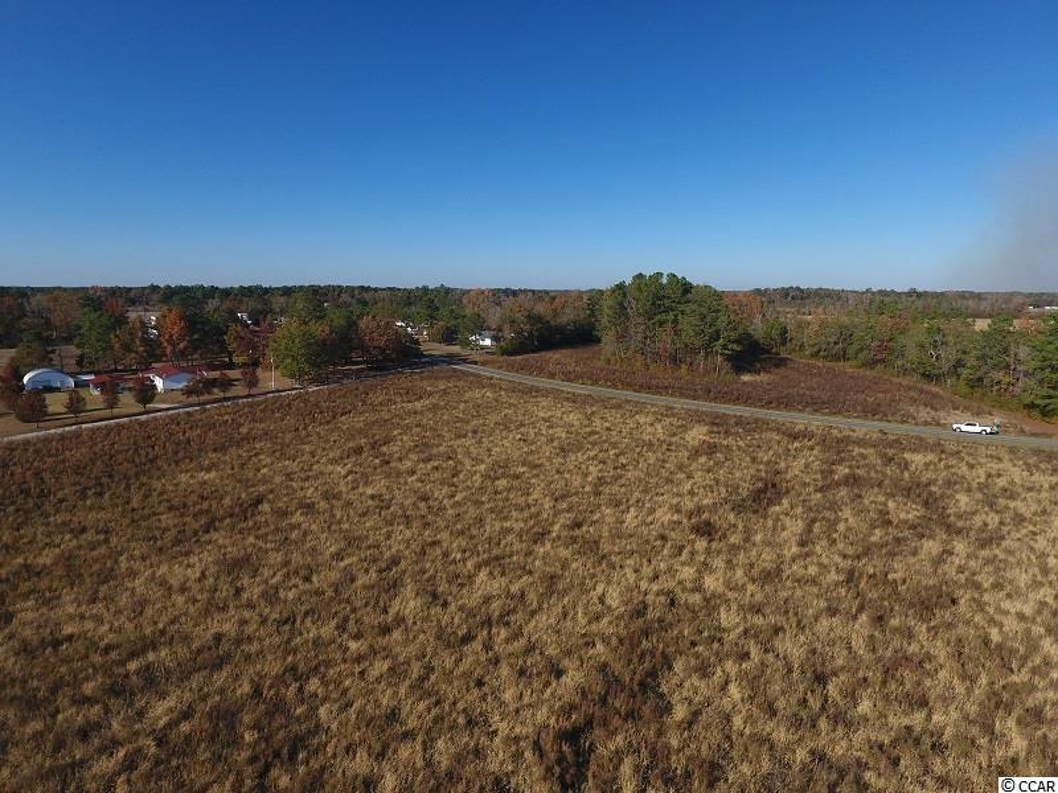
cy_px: 396
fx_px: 611
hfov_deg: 81.7
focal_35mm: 20
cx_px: 529
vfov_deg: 66.0
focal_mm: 3.61
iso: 100
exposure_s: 1/125
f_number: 2.8
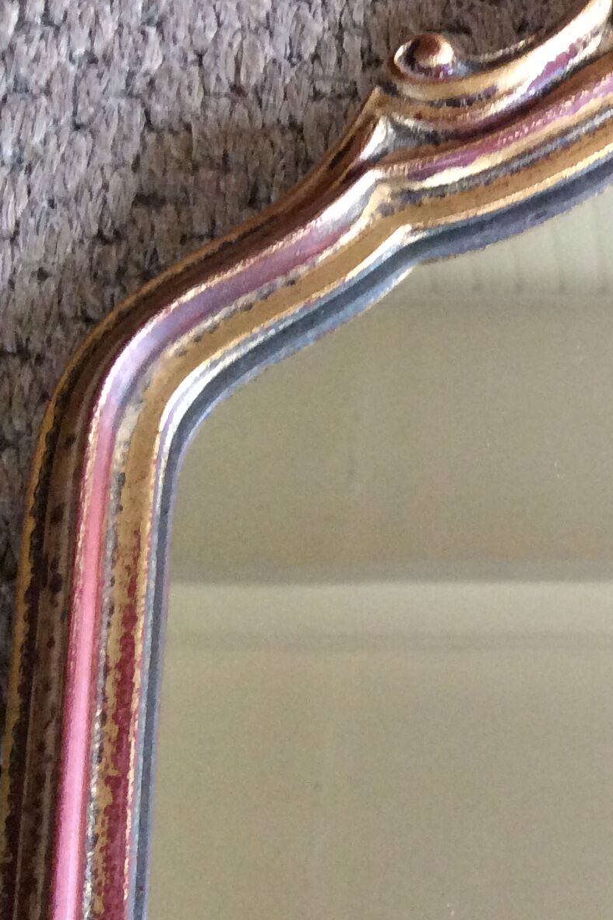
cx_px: 809
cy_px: 391
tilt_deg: -60.9
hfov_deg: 17.5
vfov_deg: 27.7
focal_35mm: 73
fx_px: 1864
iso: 160
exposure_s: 1/25
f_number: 2.4
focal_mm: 3.3
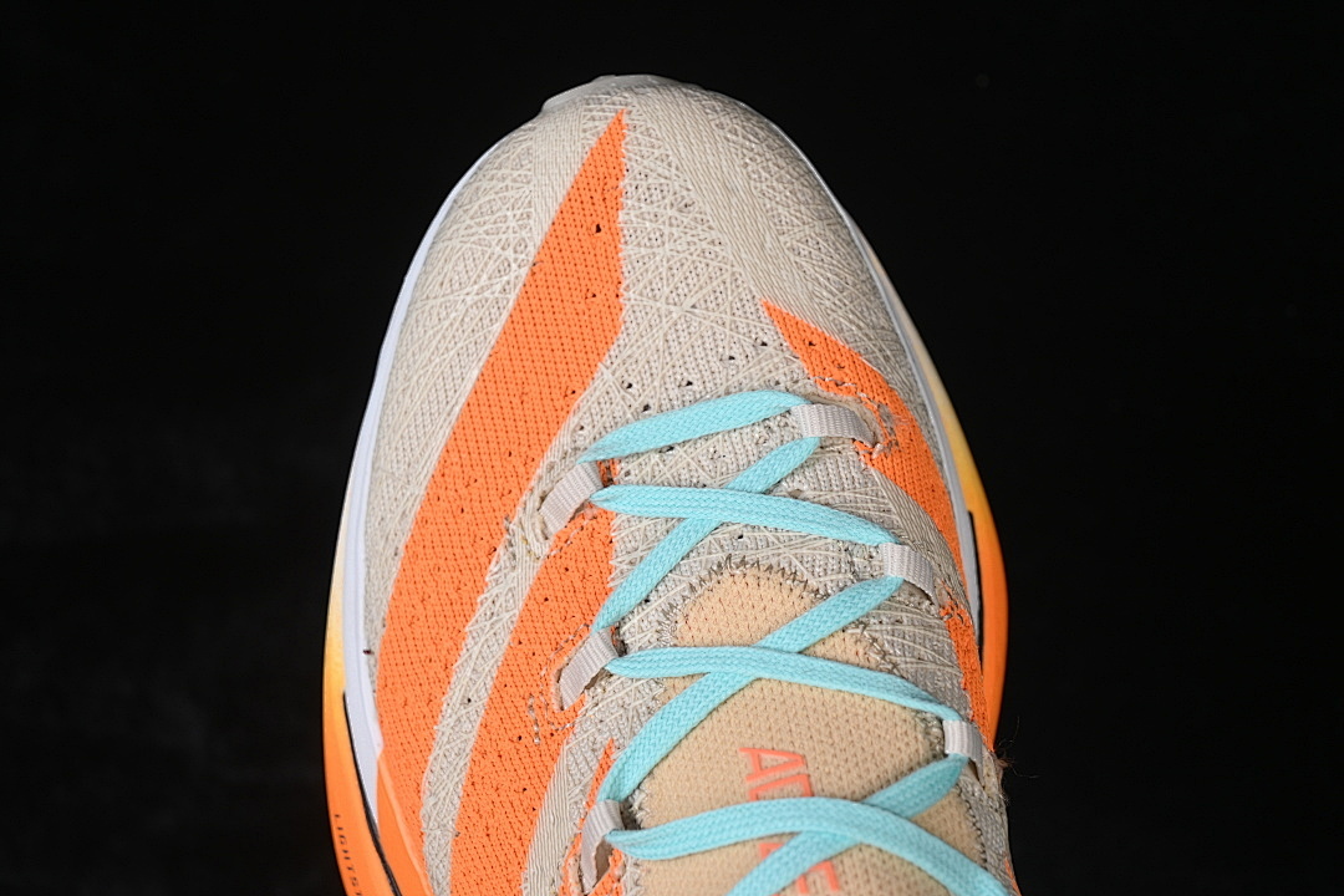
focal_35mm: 75
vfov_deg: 18.2
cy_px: 448
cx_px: 672
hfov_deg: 27.0
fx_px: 2800
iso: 160
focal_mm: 50
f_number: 7.1
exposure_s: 1/80
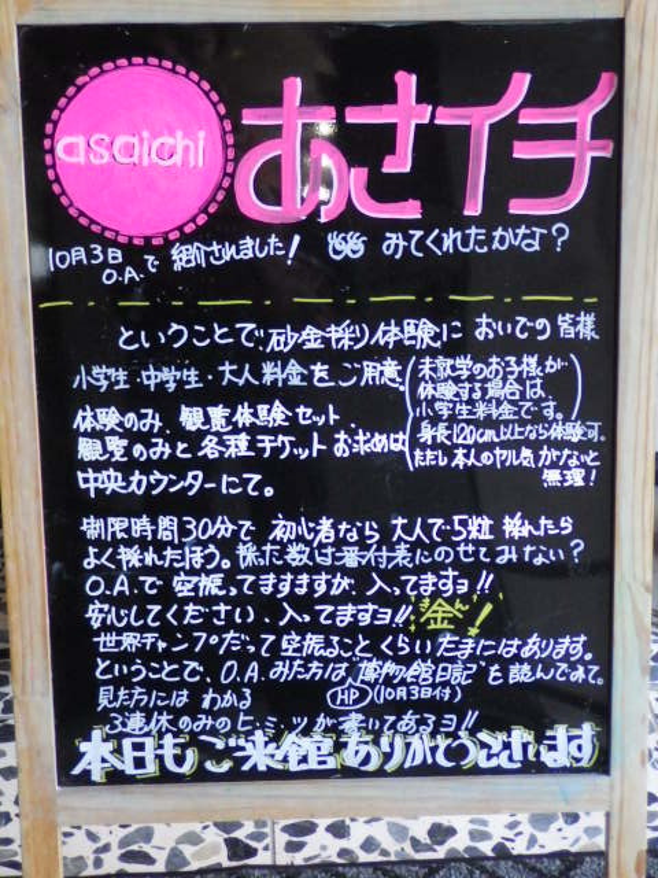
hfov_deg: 22.3
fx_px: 1673
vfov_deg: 29.4
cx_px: 329
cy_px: 439
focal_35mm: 66
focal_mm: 11.8
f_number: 3.8
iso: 1600
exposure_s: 1/80
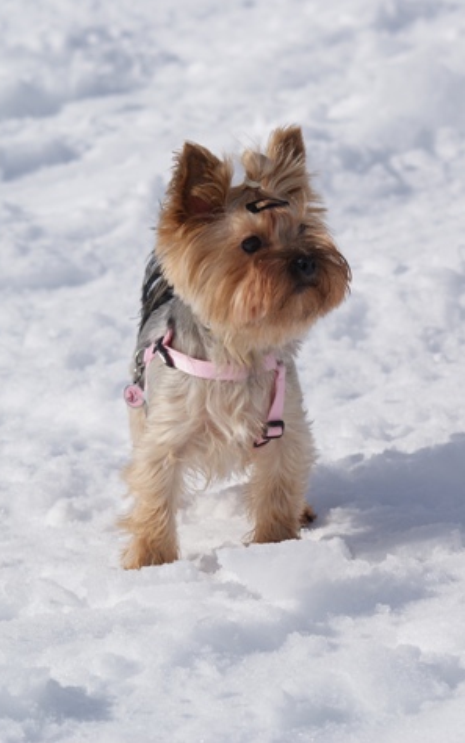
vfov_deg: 15.0
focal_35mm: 139
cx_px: 233
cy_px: 369
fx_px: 2818
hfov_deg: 9.4
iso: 100
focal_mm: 90
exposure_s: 1/1000
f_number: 7.1
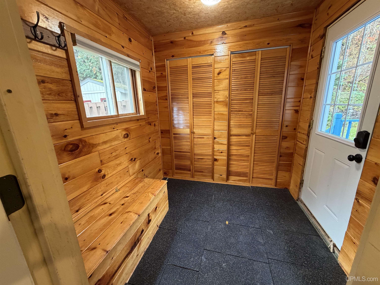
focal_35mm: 14
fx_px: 154
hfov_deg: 102.1
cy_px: 142
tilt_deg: -14.2
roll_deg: +2.3
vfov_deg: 85.7
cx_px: 190
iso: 320
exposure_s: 1/60
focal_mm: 2.22
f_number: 2.2
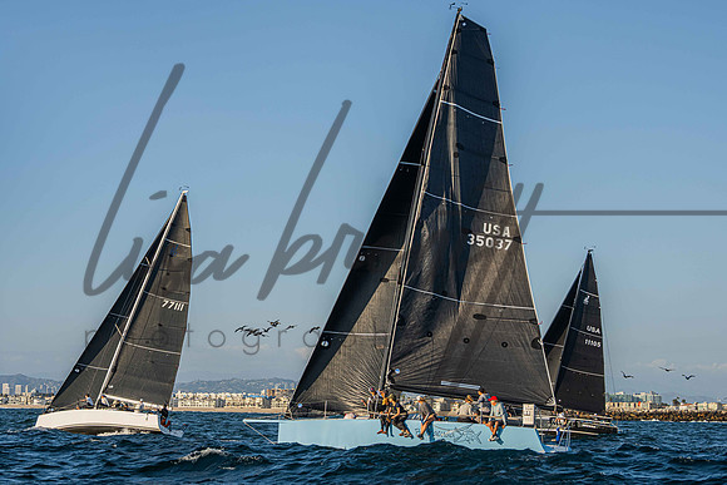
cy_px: 261
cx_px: 338
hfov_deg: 30.0
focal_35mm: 67
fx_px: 1358
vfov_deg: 20.3
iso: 400
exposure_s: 1/800
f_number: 8
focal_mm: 58
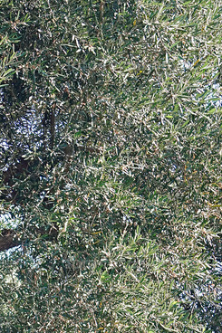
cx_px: -59
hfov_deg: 12.9
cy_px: 397
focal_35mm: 103
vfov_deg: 18.8
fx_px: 954
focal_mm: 13.7
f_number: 3.2
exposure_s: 1/40
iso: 160
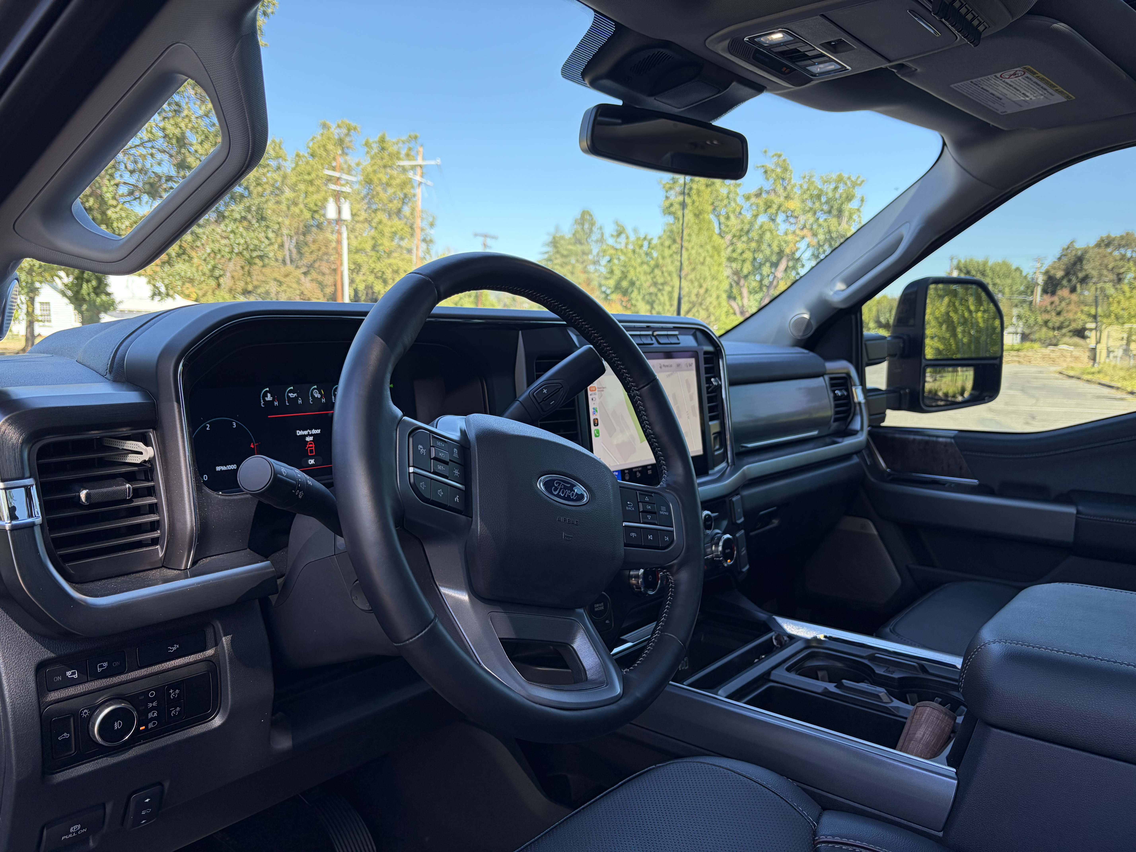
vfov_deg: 53.1
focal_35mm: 26
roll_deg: -0.5
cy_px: 426
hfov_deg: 67.3
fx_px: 853
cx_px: 568
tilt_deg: -6.9
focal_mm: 5.96
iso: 40
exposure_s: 1/191
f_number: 1.6
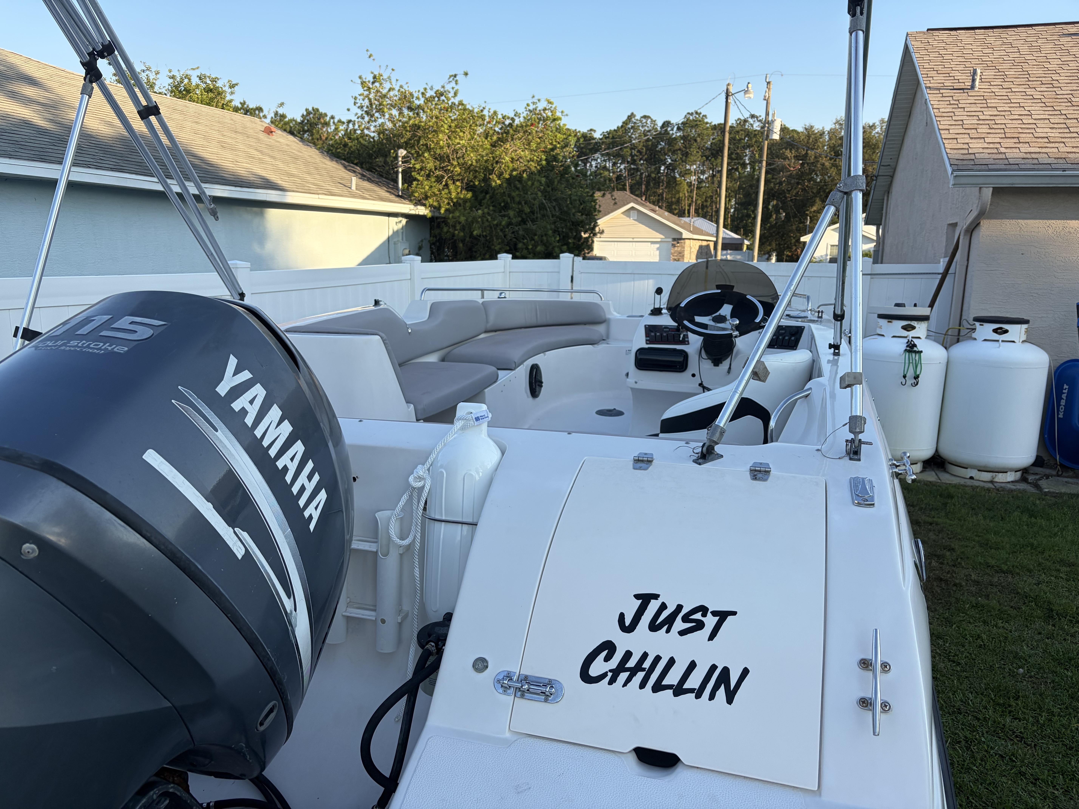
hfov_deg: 67.3
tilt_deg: -11.2
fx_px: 810
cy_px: 404
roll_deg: +0.3
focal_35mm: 26
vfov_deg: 53.1
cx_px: 540
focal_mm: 5.96
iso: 50
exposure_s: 1/1117
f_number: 1.6
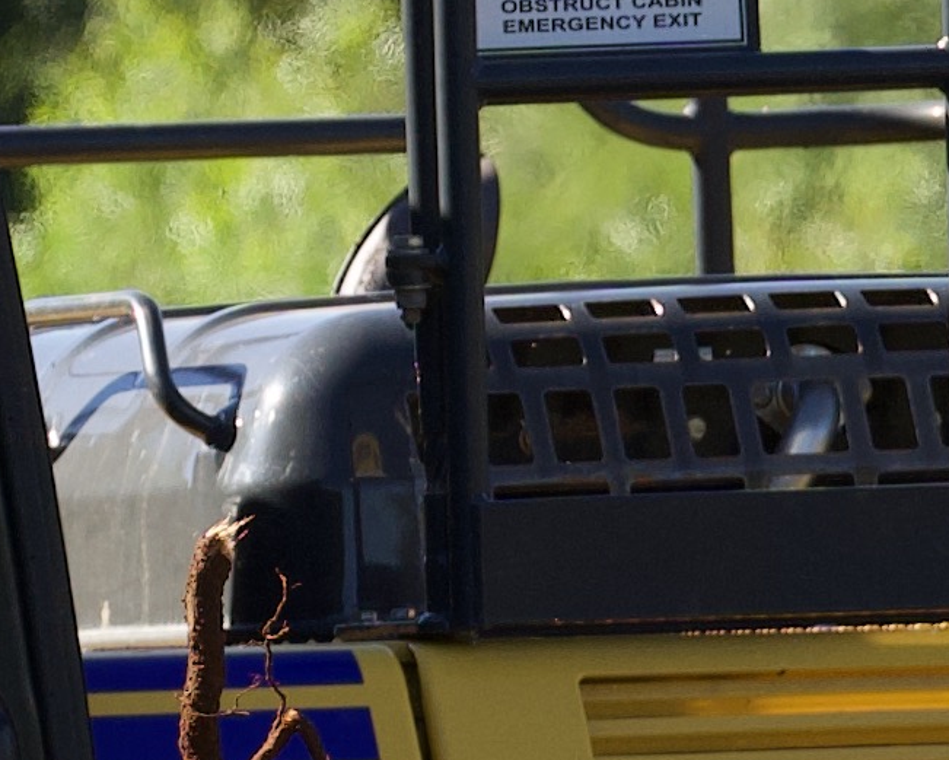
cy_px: 175
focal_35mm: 2101
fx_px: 59032
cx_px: -1551
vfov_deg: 0.7
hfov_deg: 0.9
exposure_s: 1/640
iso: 160
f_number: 4
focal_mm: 157
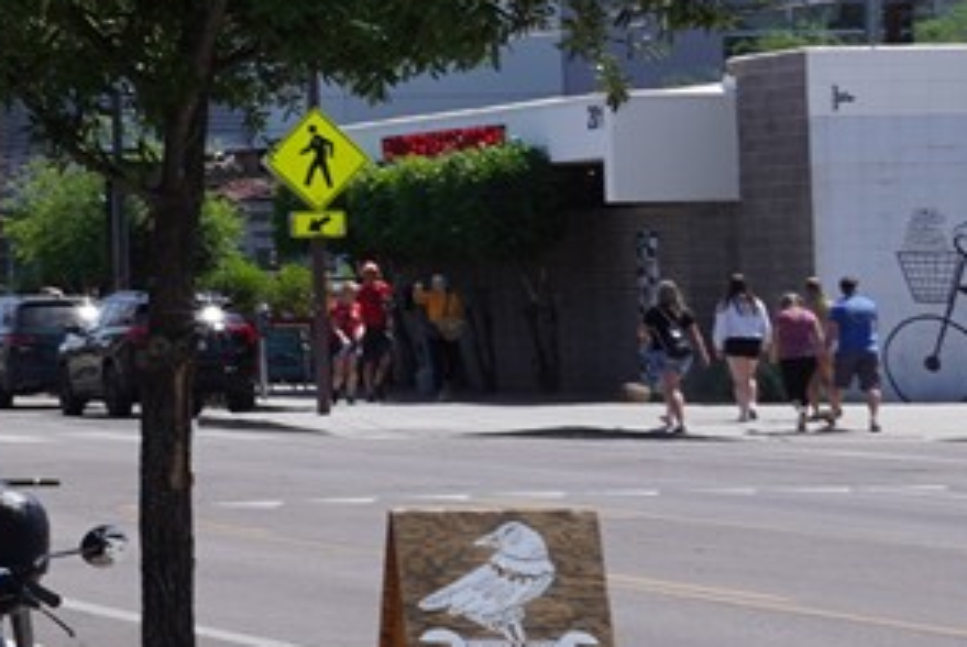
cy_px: -66
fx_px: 6238
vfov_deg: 5.9
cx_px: -1924
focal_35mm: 232
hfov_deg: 7.7
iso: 100
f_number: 14
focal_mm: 34
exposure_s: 1/80
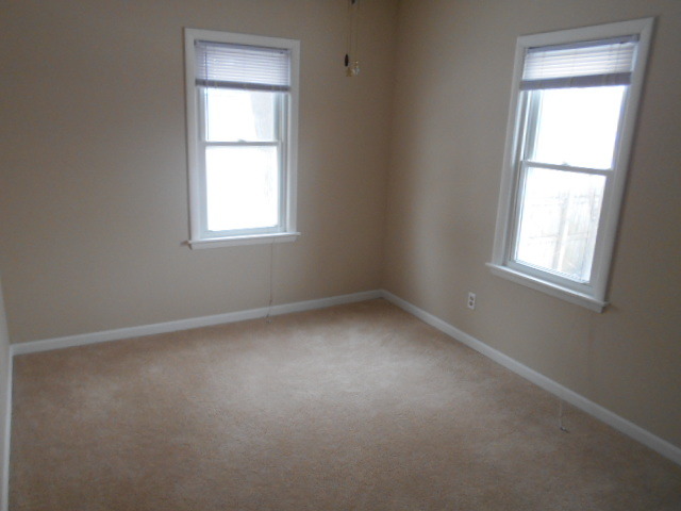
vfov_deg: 53.1
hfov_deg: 67.3
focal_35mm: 26
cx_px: 340
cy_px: 256
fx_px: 511
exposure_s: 1/30
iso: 250
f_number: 3.2
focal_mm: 4.6
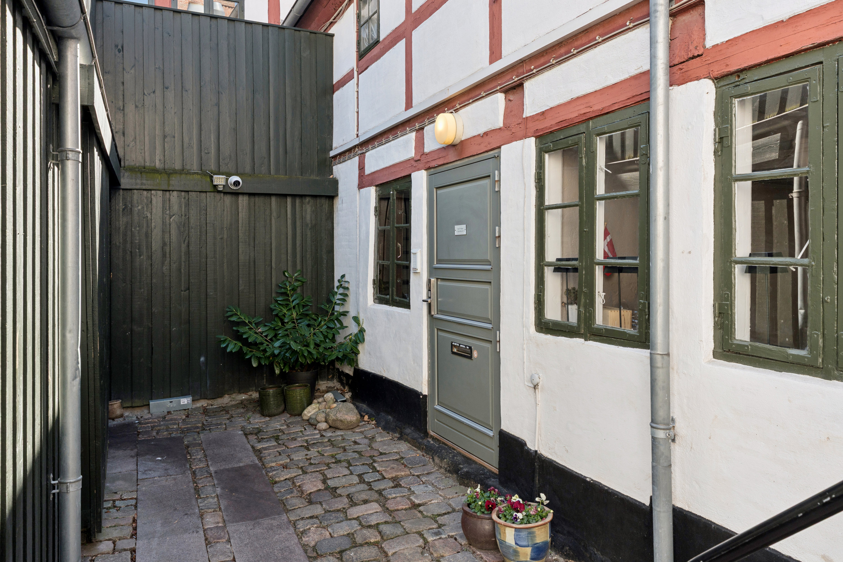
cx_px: 422
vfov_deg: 49.6
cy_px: 281
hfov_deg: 69.4
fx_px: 609
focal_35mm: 26
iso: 320
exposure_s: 1/80
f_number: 10
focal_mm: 26
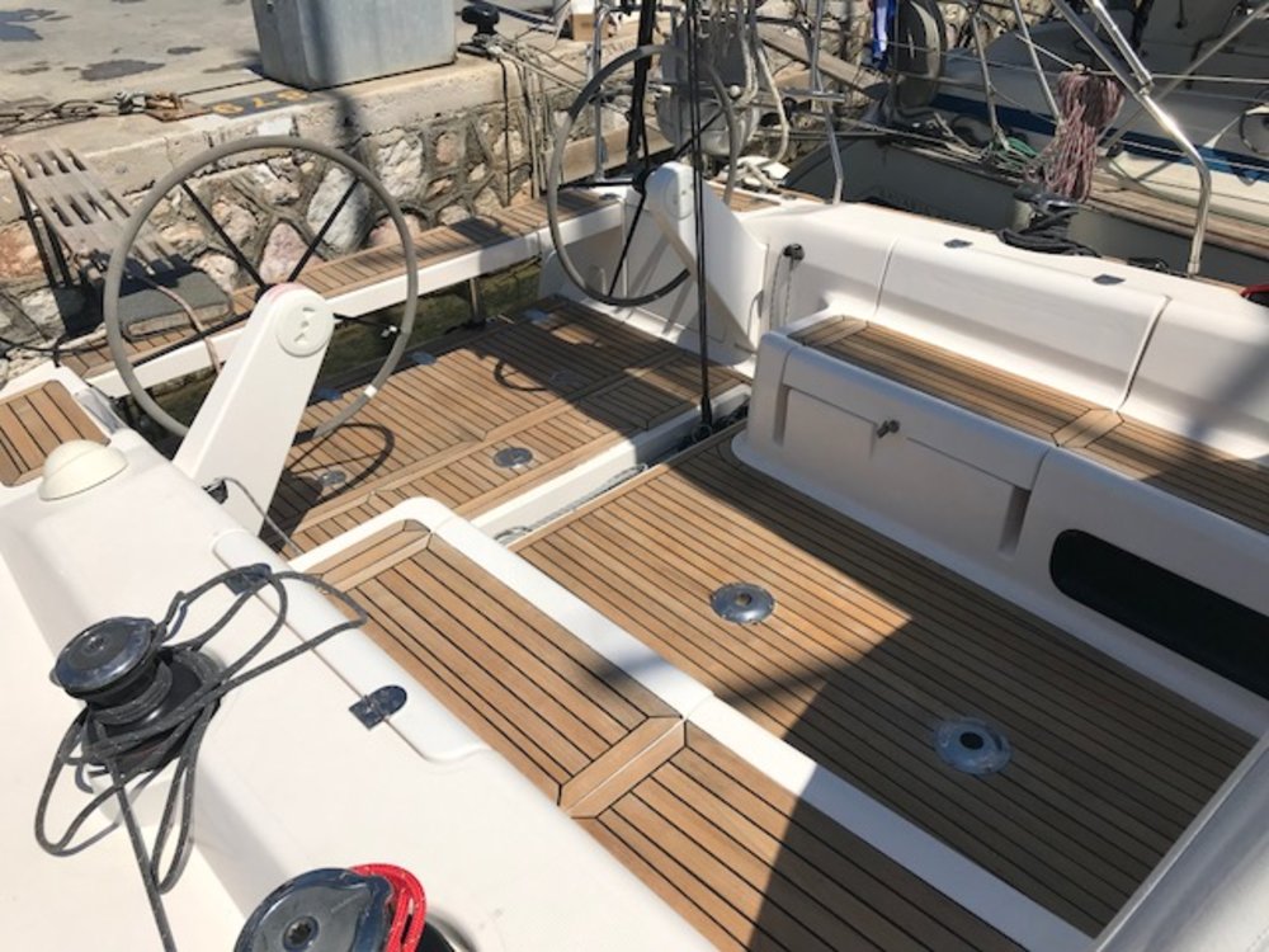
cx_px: 634
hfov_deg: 63.4
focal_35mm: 28
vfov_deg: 49.7
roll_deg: -0.1
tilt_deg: -34.2
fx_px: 1026
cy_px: 476
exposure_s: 1/5650
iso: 20
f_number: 1.8
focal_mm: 3.99
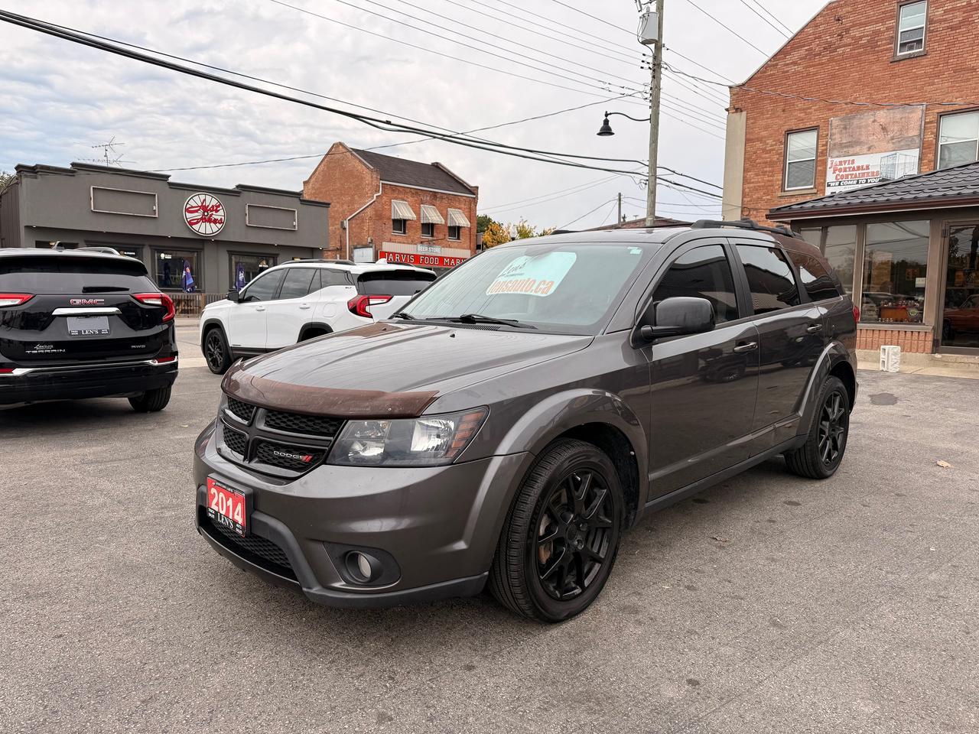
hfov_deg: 71.6
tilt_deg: -4.9
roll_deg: -1.4
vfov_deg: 56.8
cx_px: 490
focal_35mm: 24
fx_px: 679
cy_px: 367
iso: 80
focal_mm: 6.76
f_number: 1.78
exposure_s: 1/2053
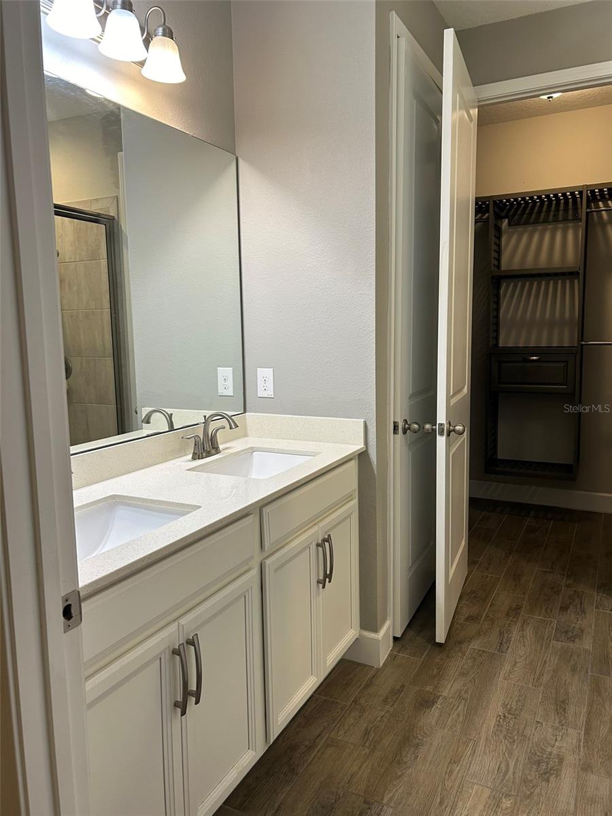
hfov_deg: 53.1
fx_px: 613
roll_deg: +0.2
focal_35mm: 26
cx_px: 306
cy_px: 408
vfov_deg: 67.3
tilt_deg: -8.0
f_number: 1.5
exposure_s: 1/120
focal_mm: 5.7
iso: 100
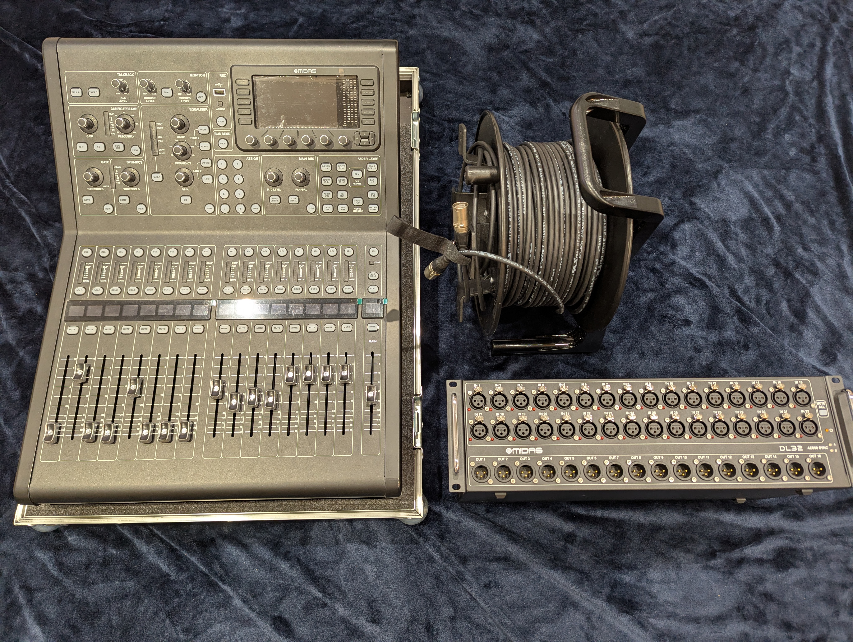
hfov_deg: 71.5
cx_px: 426
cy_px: 321
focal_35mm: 24
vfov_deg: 56.9
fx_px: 592
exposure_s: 1/33.3
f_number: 1.85
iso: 267
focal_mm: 6.81
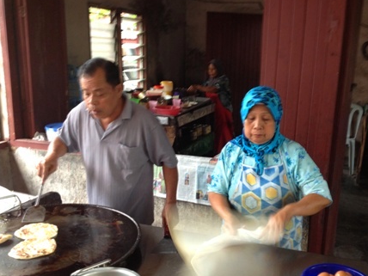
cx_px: 208
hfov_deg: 45.7
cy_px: 157
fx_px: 436
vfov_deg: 35.1
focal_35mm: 41
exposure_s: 1/20
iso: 80
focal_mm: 4.28
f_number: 2.4
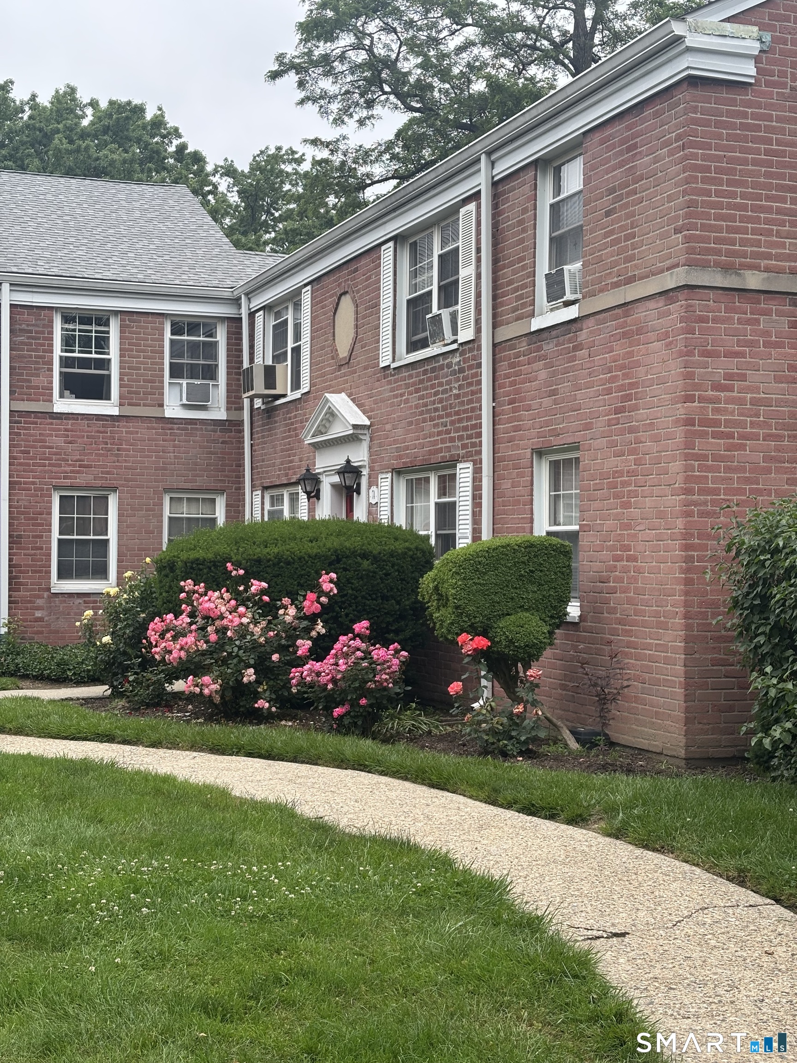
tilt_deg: +1.3
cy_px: 532
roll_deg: -0.4
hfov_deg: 28.0
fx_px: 1596
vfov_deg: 36.8
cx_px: 398
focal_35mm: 52
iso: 32
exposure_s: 1/358
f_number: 1.6
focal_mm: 5.96
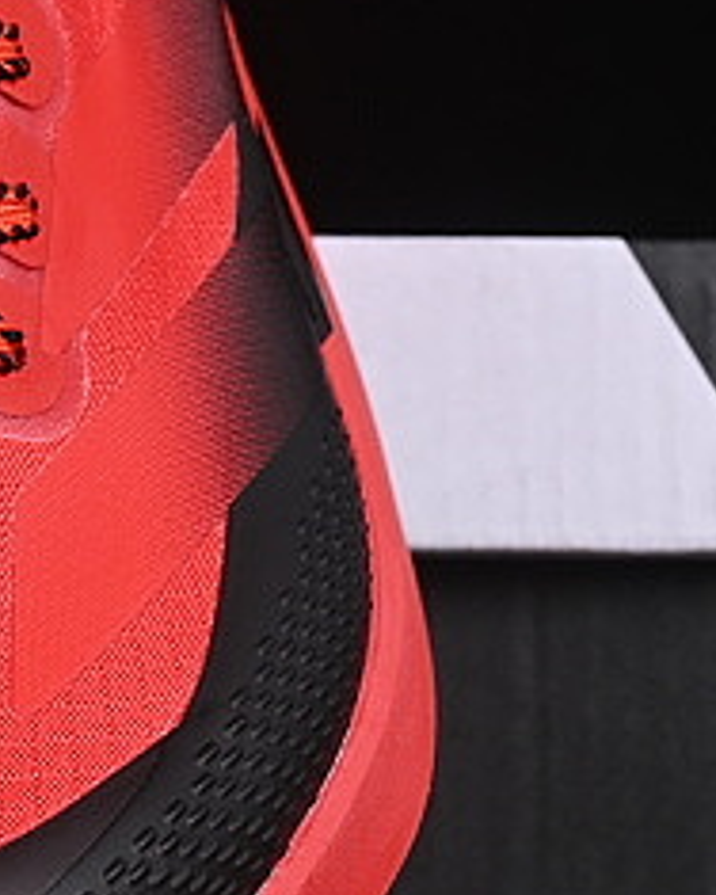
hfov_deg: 4.7
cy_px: 339
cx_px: -640
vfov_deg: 6.0
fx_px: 8556
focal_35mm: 323
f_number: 8
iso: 160
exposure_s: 1/60
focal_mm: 50
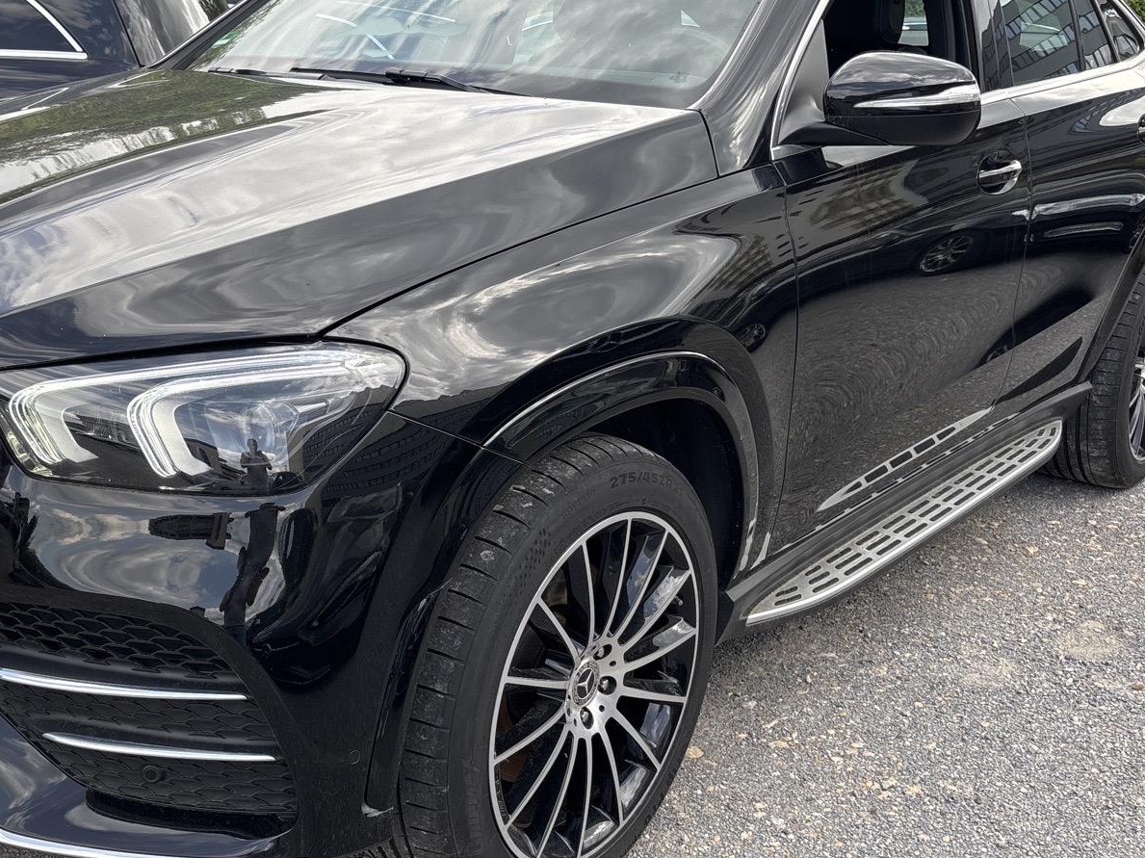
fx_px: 1389
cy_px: 417
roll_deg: -1.9
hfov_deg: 44.3
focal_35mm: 42
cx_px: 404
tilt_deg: -16.5
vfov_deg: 34.3
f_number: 1.6
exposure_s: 1/581
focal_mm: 5.96
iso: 50
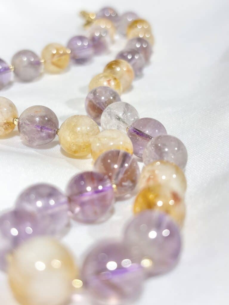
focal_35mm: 52
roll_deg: +6.5
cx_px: 114
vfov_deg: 36.8
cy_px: 152
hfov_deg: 28.0
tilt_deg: -29.7
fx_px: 459
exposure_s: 1/172
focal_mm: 5.96
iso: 32
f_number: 1.6
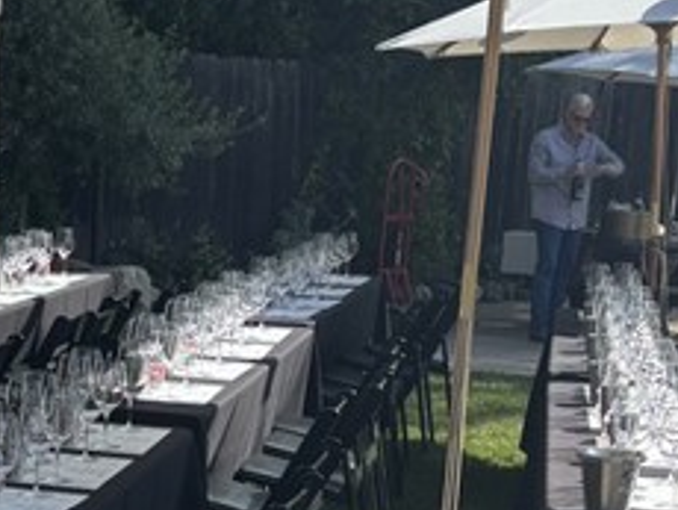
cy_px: 516
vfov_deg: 13.0
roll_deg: -3.4
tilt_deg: -11.0
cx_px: -27
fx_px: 2216
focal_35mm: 113
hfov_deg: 17.0
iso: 50
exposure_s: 1/1783
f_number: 1.6
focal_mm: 5.96
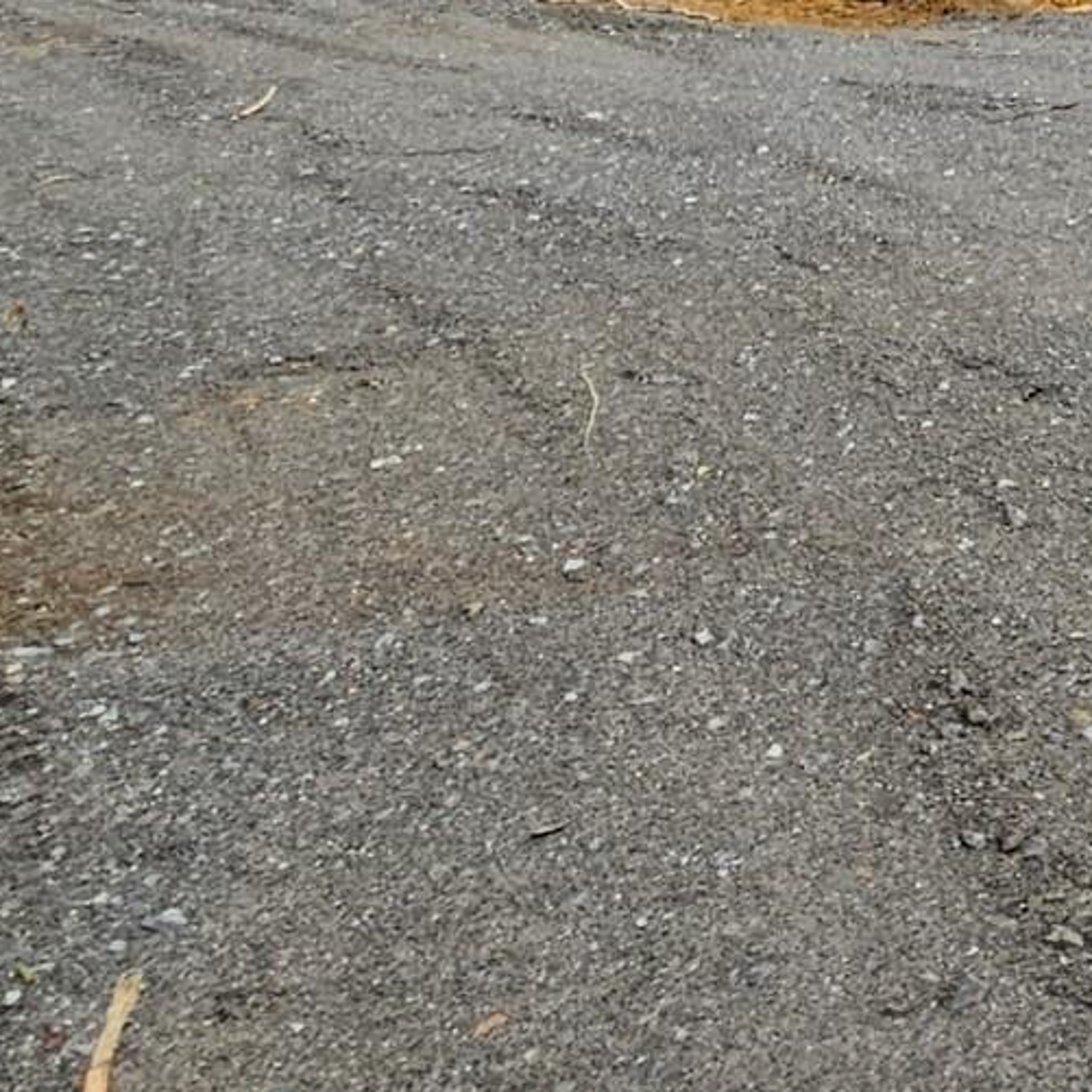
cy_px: -279
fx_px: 1677
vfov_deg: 29.8
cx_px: 1572
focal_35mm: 47
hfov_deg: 27.2
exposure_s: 1/566
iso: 50
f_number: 2.2
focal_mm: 2.2
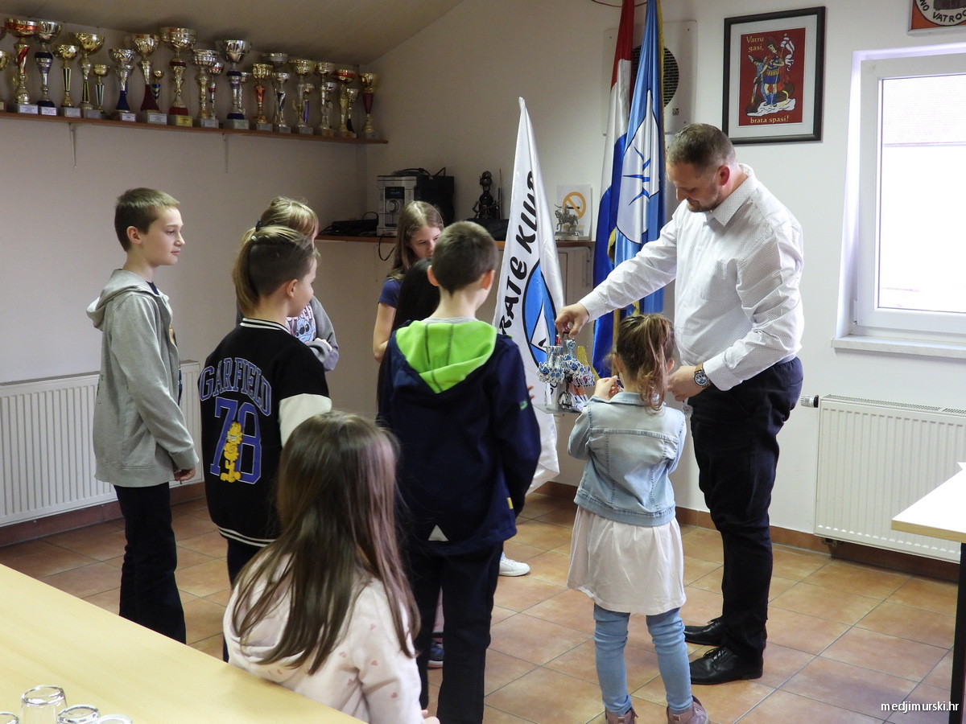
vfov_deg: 37.7
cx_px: 483
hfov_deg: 49.0
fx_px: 1060
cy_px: 362
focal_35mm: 38
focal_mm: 6.8
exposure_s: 1/25
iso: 400
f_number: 3.2
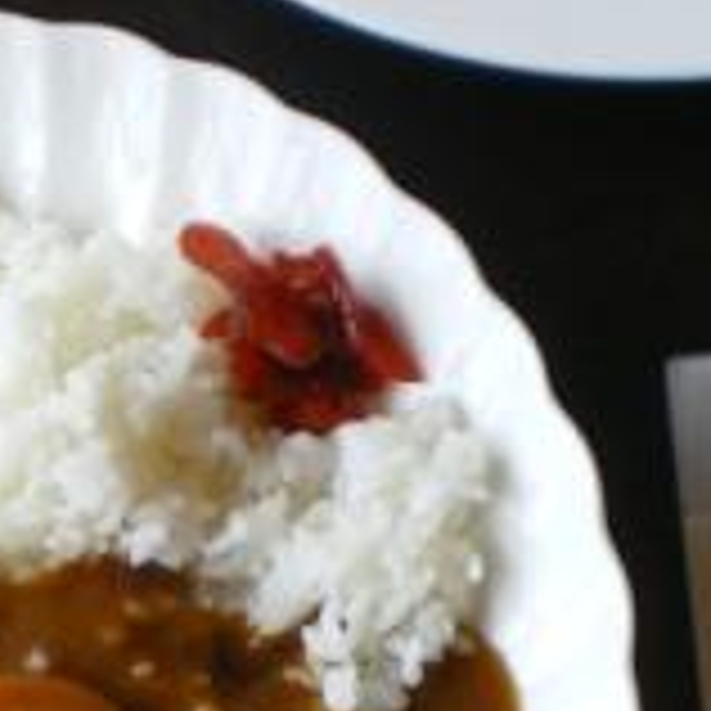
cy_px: 734
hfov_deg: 15.6
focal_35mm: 110
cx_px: 32
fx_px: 2556
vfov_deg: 15.5
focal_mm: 7.4
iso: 125
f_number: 3.5
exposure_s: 1/50
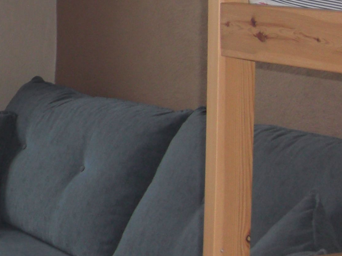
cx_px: -208
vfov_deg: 11.8
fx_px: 1235
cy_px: 32
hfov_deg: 14.4
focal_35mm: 125
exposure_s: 1/60
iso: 200
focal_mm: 7.9
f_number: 2.8
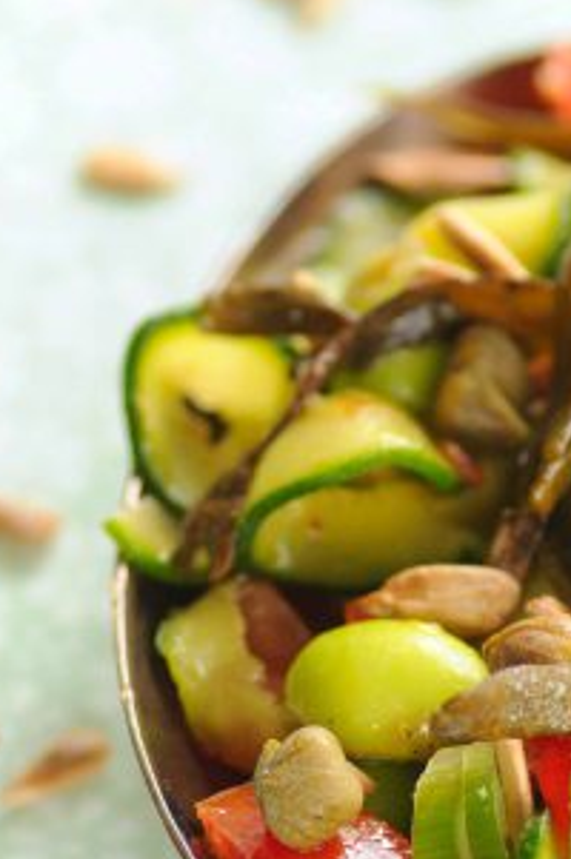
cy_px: 334
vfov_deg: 6.1
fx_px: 8012
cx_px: 689
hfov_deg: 4.1
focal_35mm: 336
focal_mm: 90
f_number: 4
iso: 400
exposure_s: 1/160
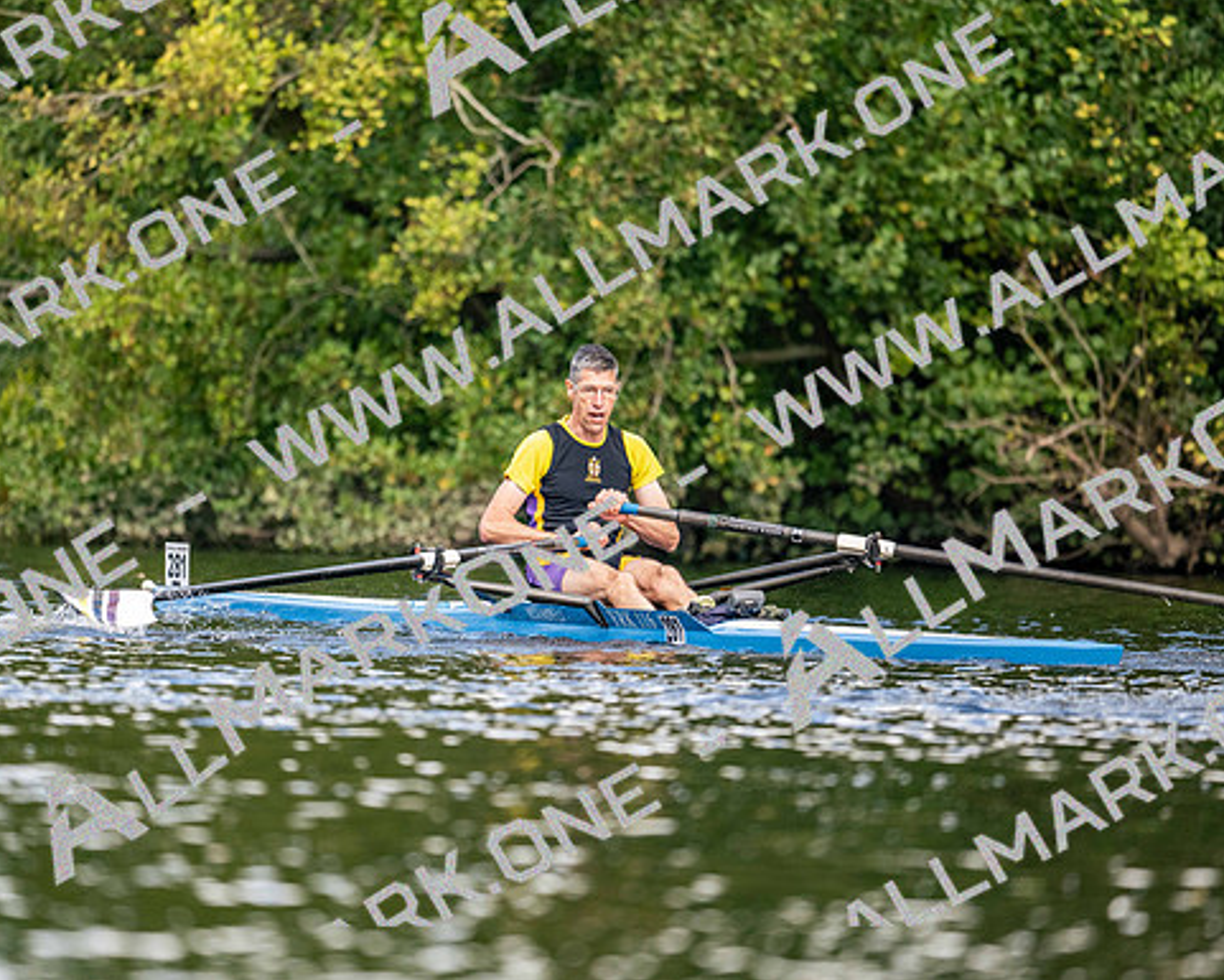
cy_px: 490
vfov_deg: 3.4
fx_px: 16414
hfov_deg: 4.3
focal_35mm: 453
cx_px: 562
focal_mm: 400
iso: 900
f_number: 4.5
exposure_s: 1/2000
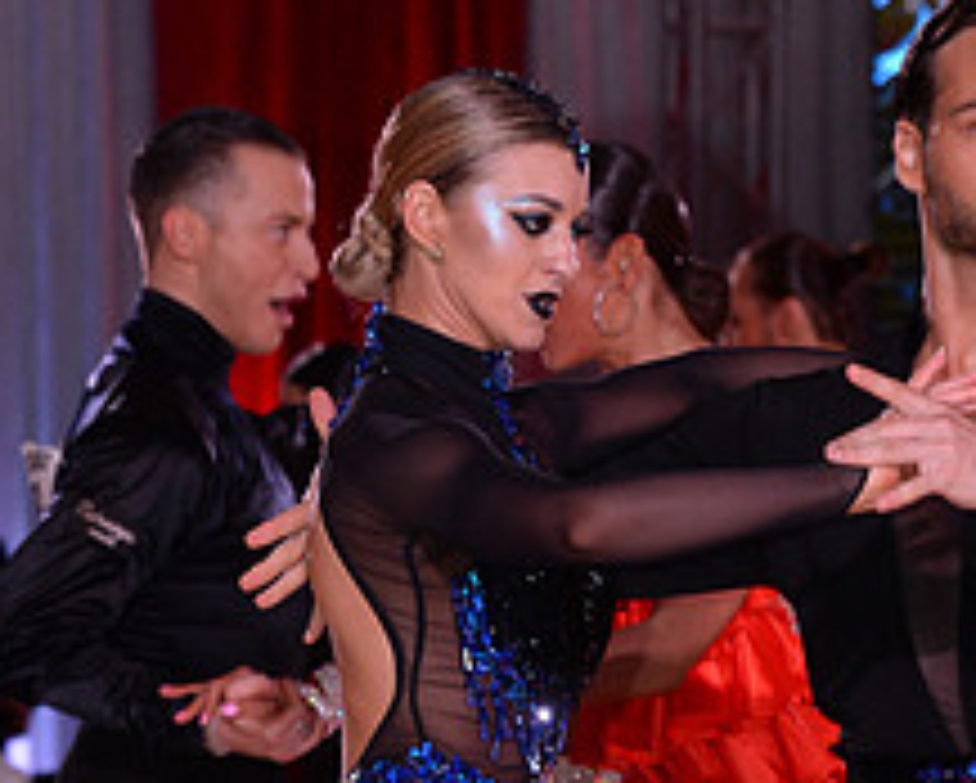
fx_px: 7083
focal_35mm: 245
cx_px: 735
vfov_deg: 6.3
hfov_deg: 7.9
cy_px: 958
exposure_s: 1/250
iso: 2000
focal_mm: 98
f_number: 5.6
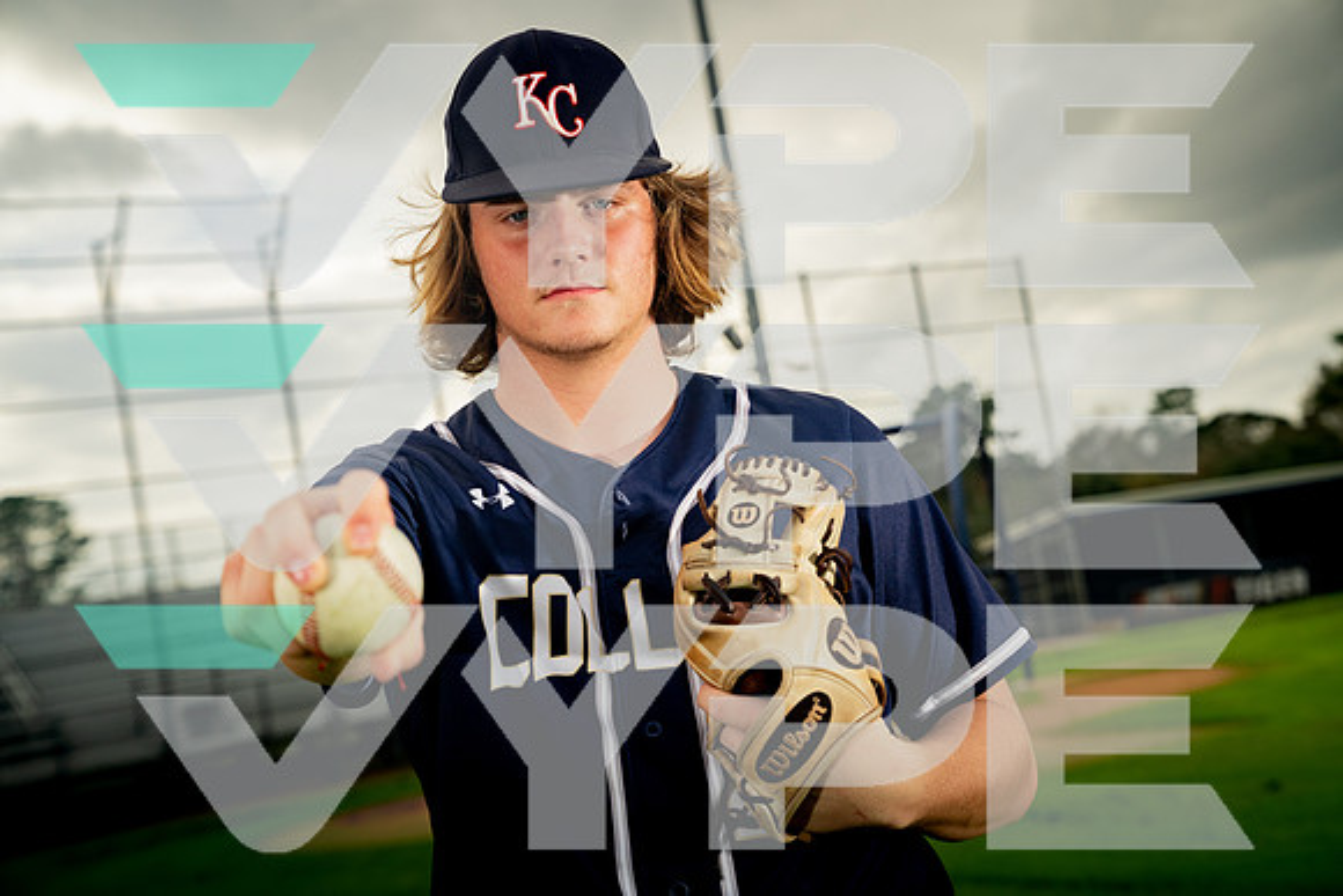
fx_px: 2090
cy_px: 448
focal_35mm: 56
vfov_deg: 24.2
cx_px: 672
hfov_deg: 35.6
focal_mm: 56
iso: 400
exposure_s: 1/250
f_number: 4.5
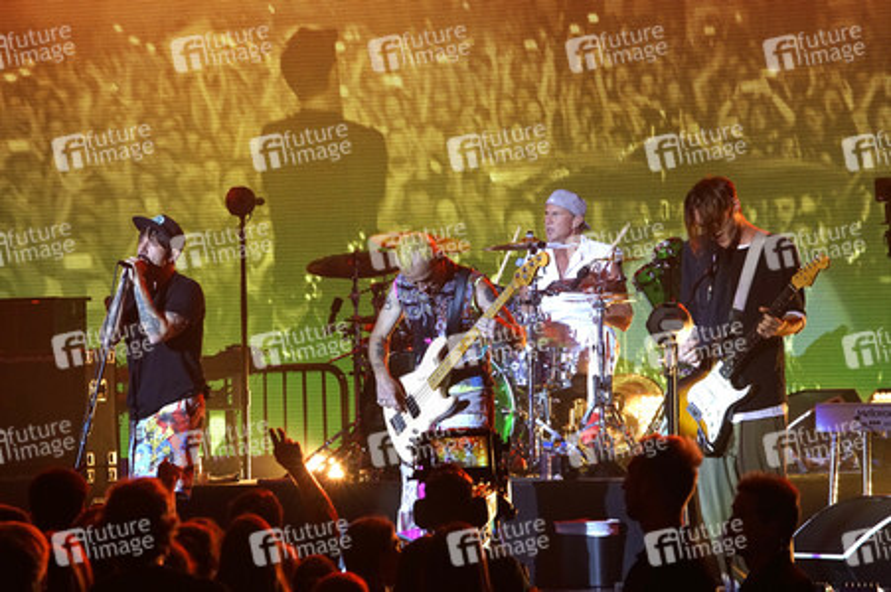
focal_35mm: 189
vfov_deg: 7.3
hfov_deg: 10.9
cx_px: 446
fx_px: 4674
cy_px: 296
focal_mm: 189
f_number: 7.1
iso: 3200
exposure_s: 1/320
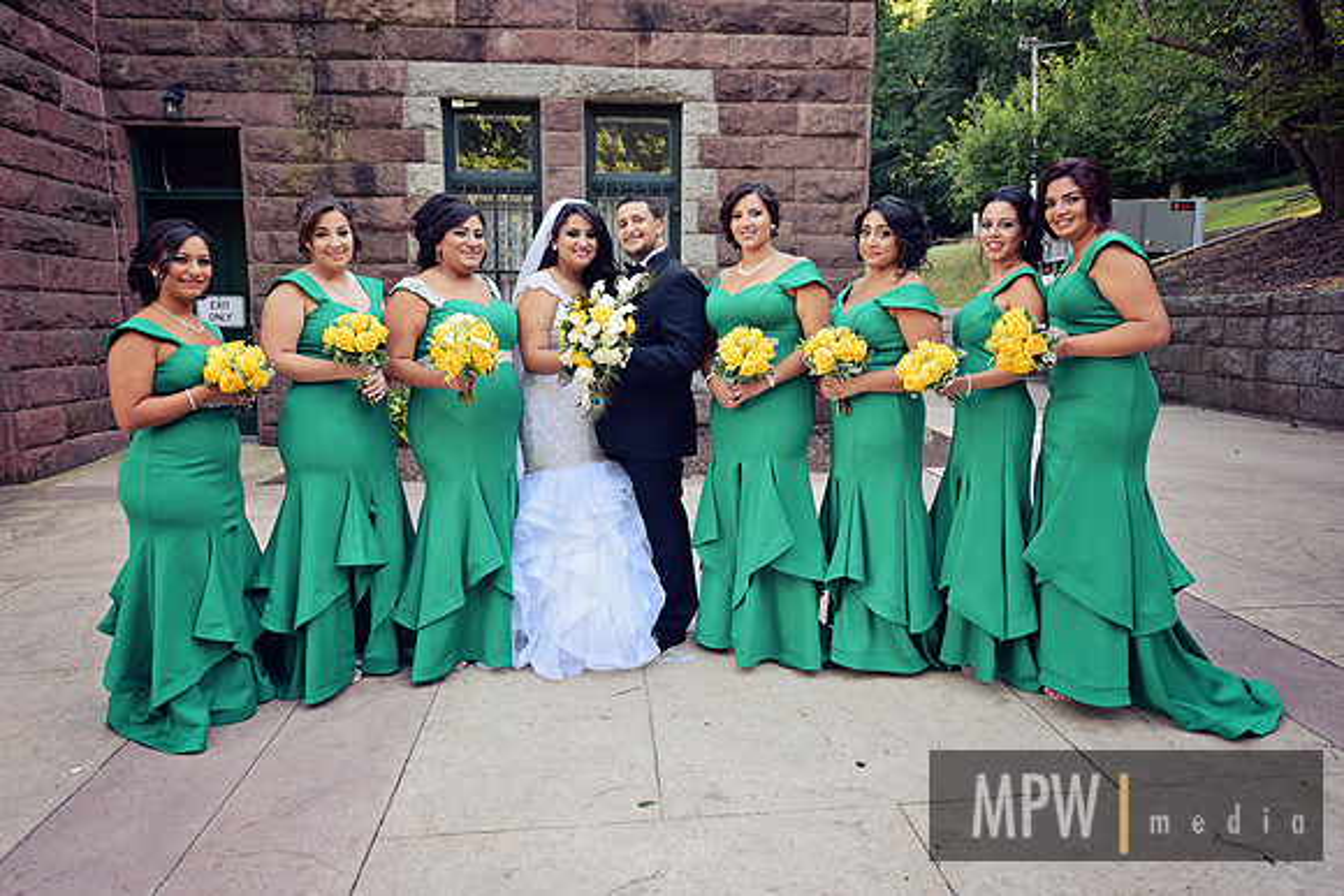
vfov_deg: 53.2
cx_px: 672
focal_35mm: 24
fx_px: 896
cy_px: 448
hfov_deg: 73.7
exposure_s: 1/160
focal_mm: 24
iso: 200
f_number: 3.2
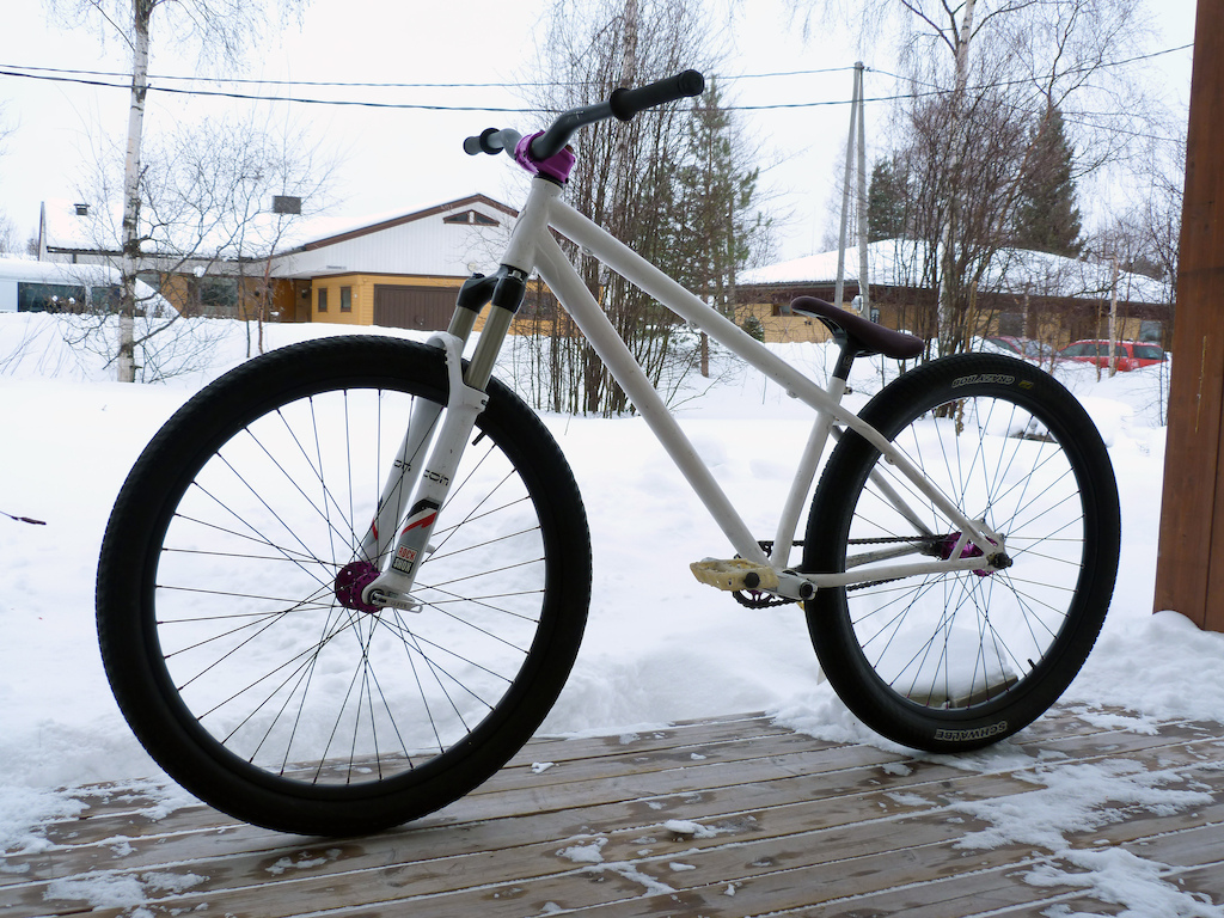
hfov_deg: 51.4
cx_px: 612
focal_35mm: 36
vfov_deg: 39.7
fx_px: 1273
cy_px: 459
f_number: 3.1
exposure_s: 1/200
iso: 80
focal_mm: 6.5
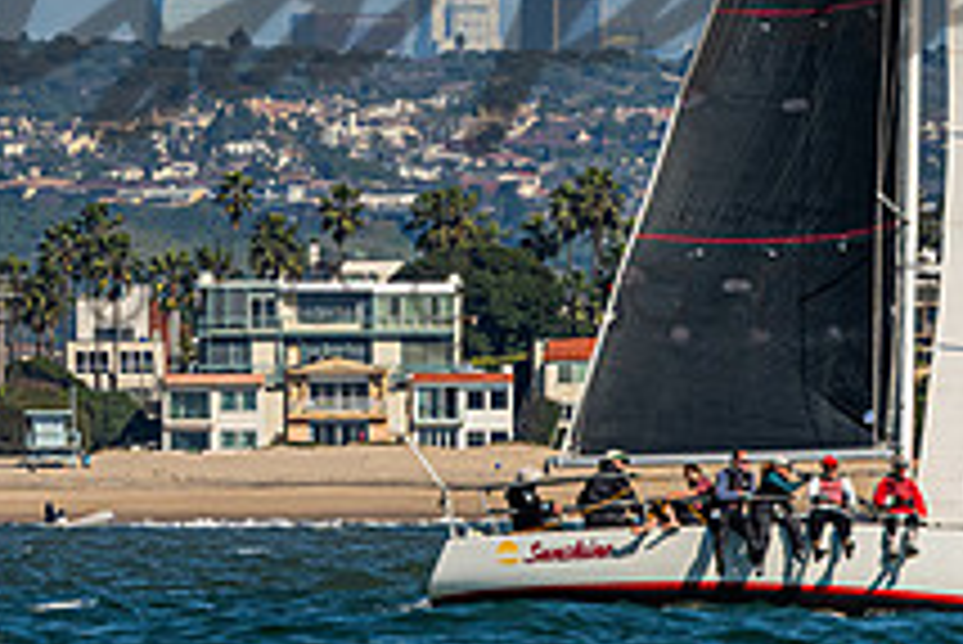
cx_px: 694
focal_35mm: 1463
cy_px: -138
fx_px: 39160
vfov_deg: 0.9
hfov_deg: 1.4
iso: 400
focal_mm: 400
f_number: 9
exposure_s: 1/2000
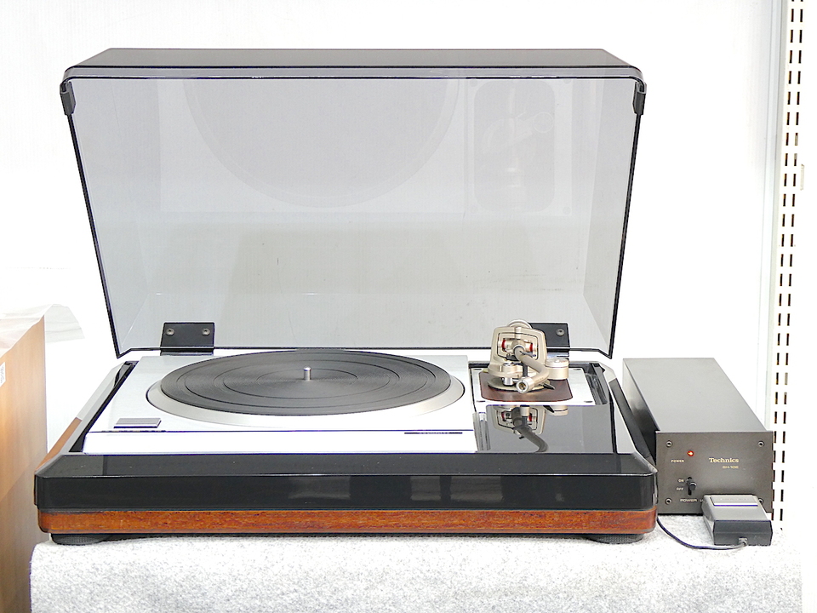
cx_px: 408
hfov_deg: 24.7
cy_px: 306
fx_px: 1865
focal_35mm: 79
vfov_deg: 18.7
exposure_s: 1/10
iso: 200
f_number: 4.7
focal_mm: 14.1
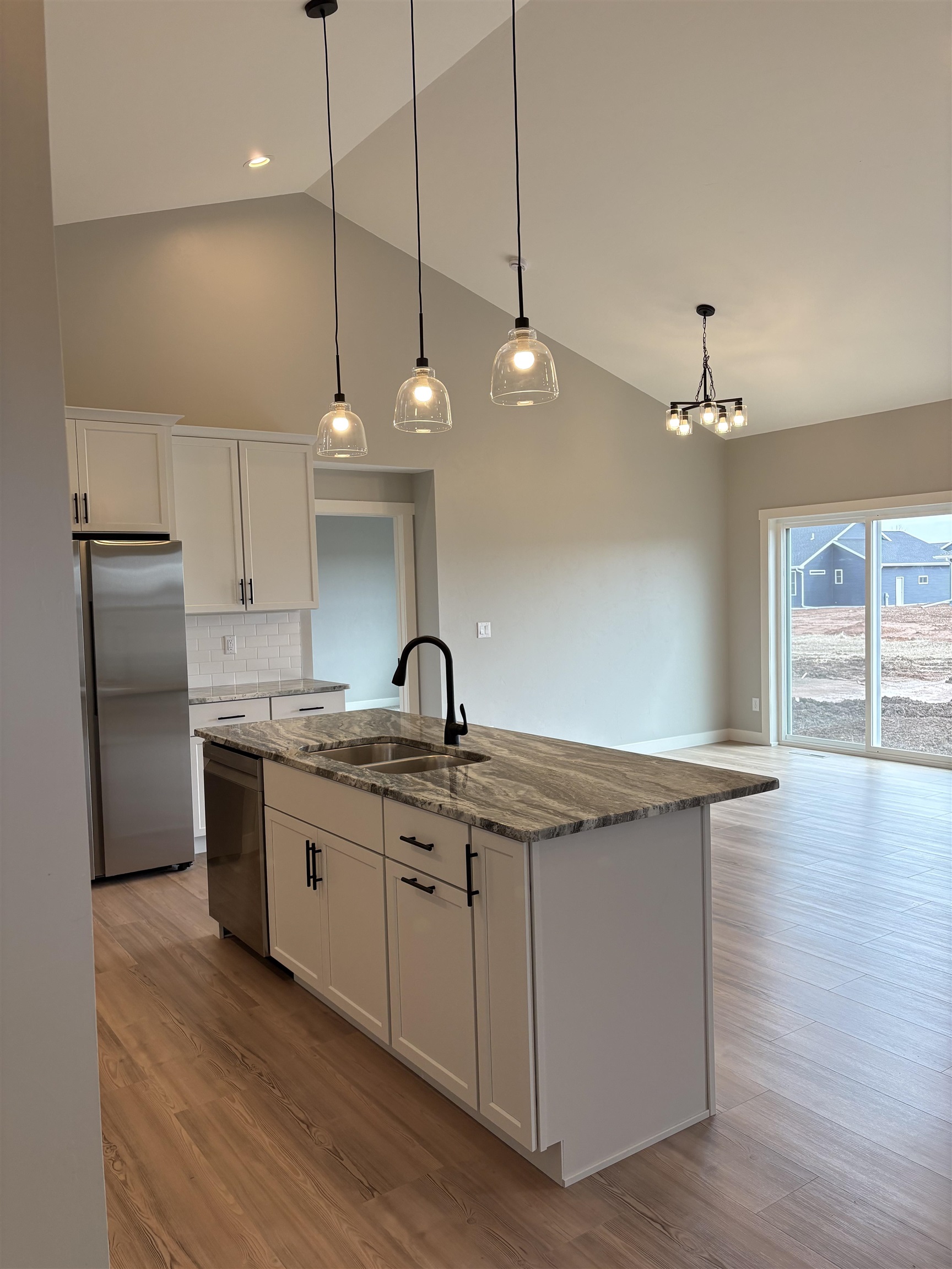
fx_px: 953
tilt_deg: -3.1
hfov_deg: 53.1
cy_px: 634
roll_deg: +1.9
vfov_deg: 67.3
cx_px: 476
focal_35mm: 26
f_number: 1.6
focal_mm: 5.96
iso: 80
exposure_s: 1/222
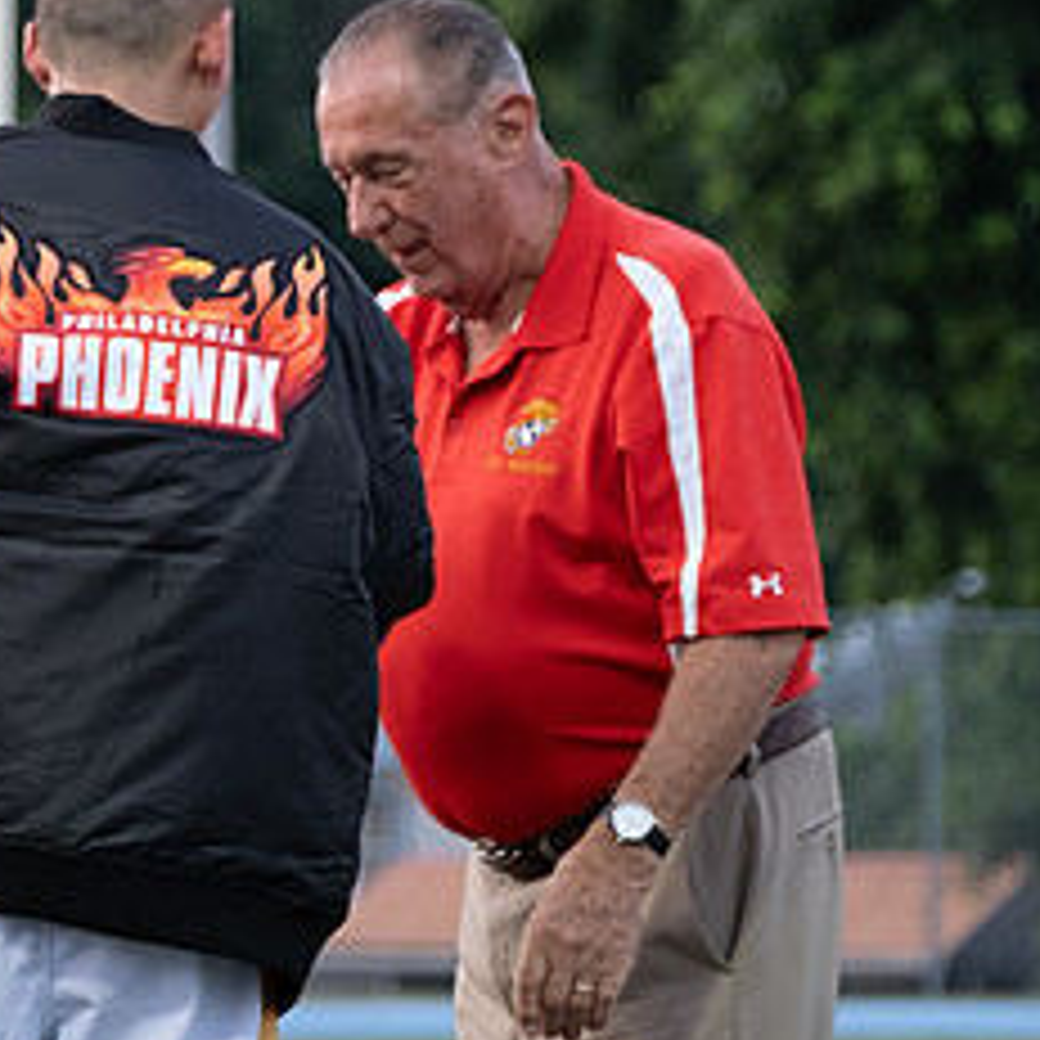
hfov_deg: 5.3
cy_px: 298
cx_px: 63
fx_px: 11149
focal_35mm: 328
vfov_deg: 5.3
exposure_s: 1/320
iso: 500
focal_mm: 74.4
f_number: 2.8
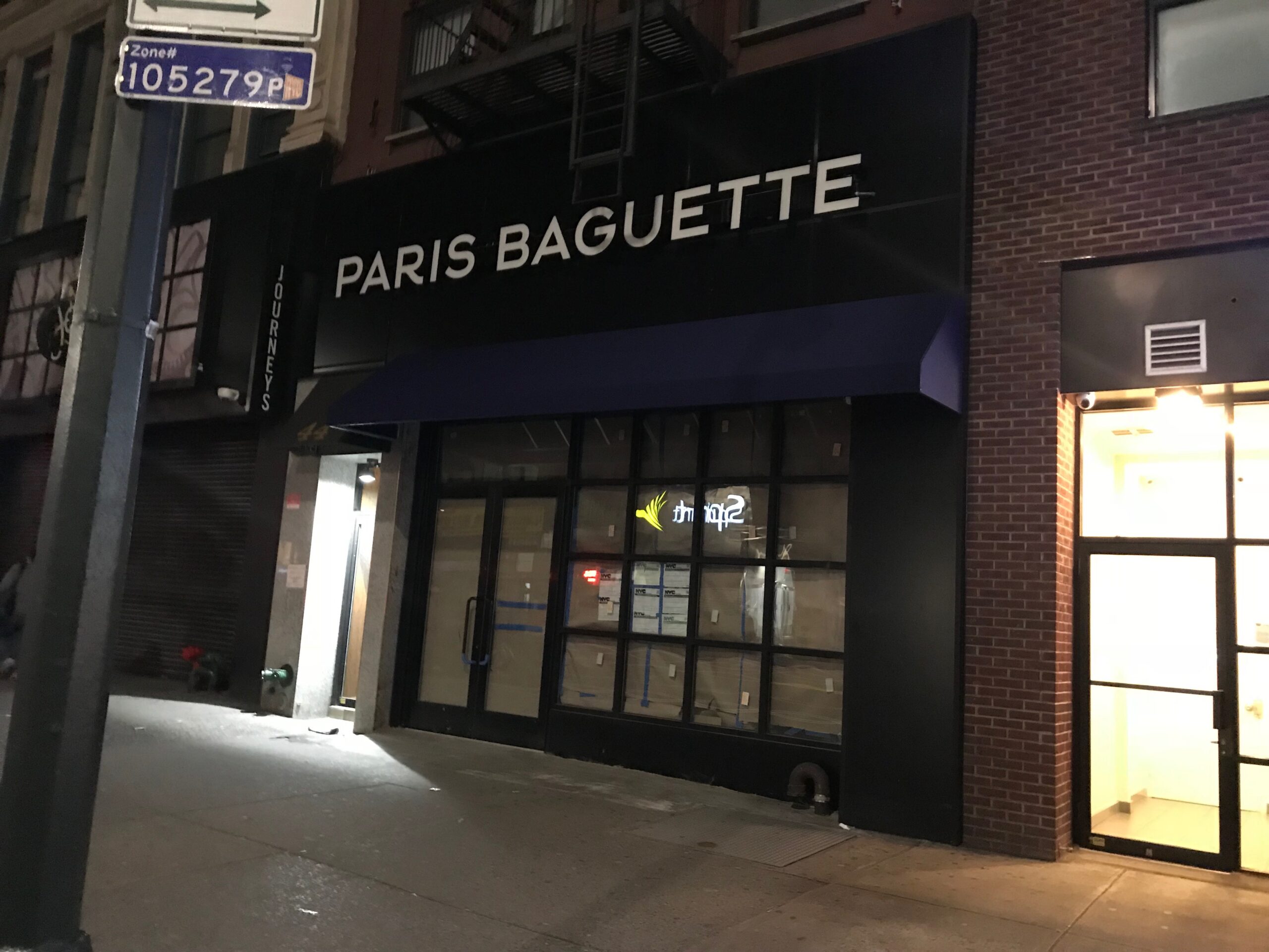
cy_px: 476
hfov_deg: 63.4
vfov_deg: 49.7
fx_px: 1026
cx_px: 634
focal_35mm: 28
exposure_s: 1/4
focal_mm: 3.99
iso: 125
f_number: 1.8
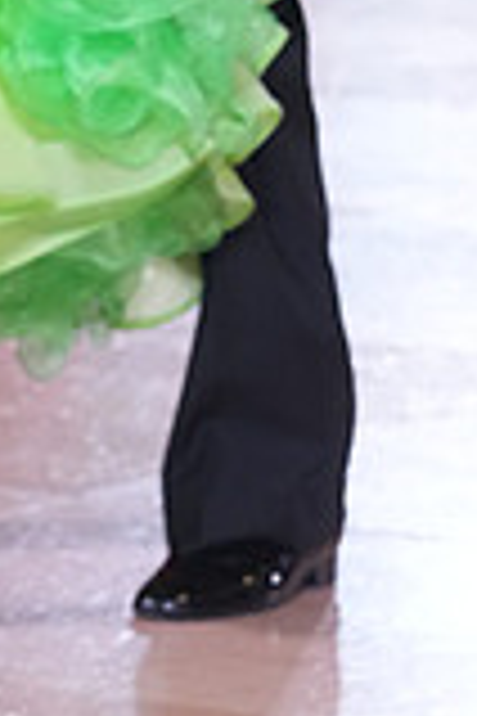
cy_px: -455
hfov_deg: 3.8
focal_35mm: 357
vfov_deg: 5.7
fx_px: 7095
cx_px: 34
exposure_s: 1/250
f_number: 6.3
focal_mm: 98
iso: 3200
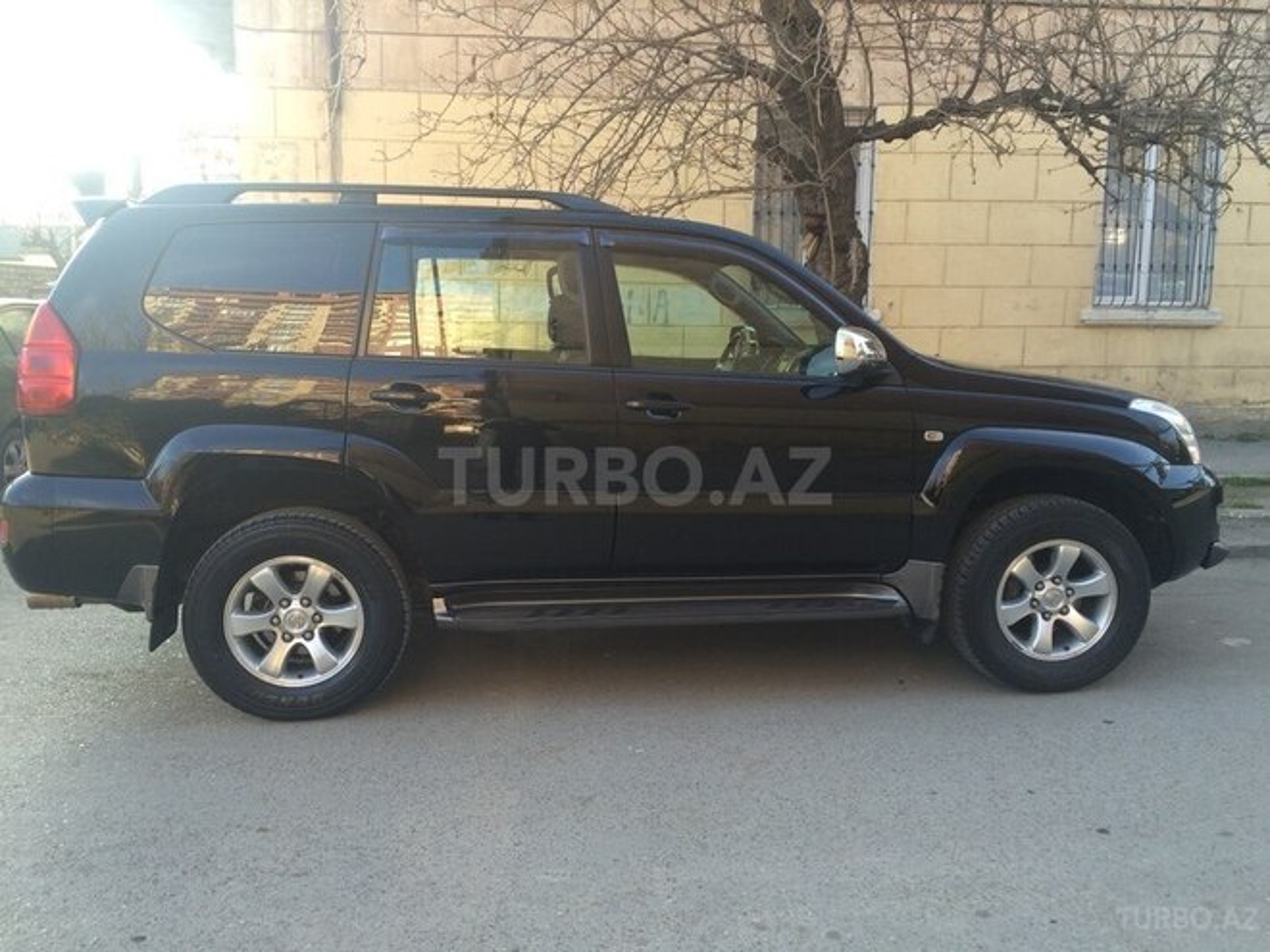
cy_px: 476
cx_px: 635
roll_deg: -0.4
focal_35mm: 29
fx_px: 1064
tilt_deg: -7.1
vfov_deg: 48.2
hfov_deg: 61.7
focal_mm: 4.15
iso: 32
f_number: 2.2
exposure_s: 1/135
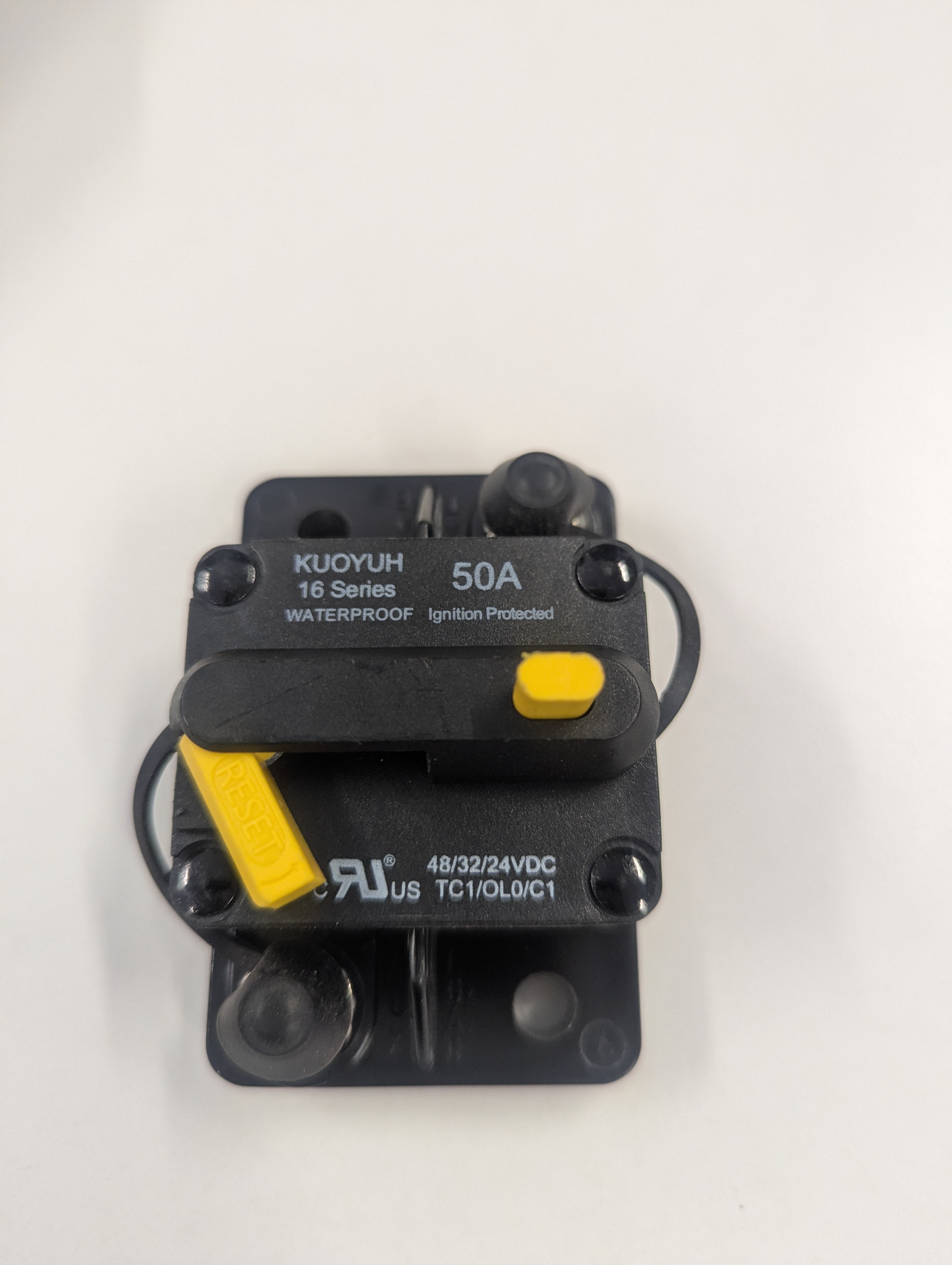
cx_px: 476
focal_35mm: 24
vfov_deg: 71.5
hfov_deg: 56.9
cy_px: 632
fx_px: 878
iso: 280
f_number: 1.85
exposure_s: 1/120
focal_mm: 6.81
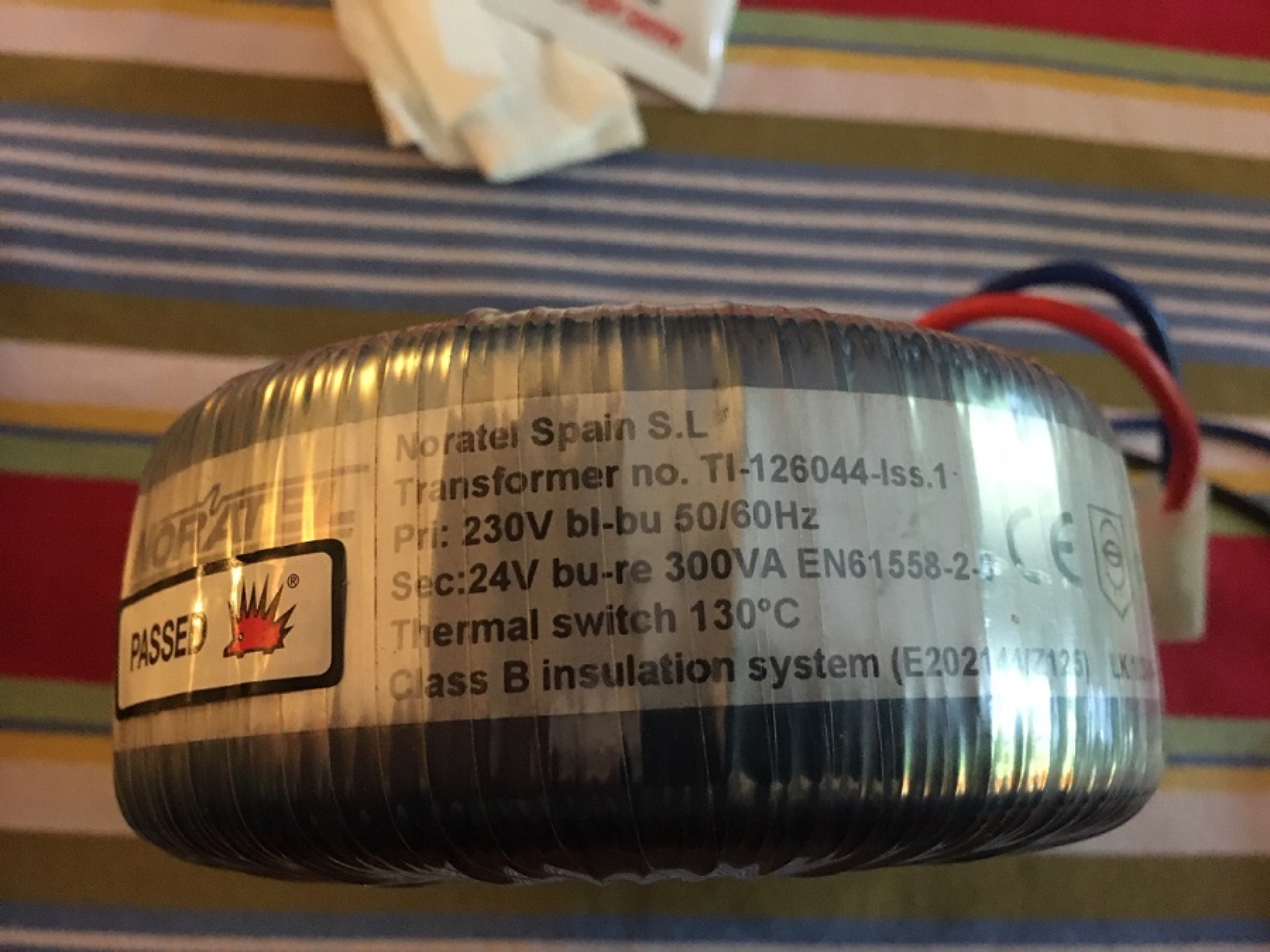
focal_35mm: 29
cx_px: 635
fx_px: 1064
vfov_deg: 48.2
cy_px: 476
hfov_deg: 61.7
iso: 320
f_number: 2.2
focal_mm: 4.15
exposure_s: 1/17
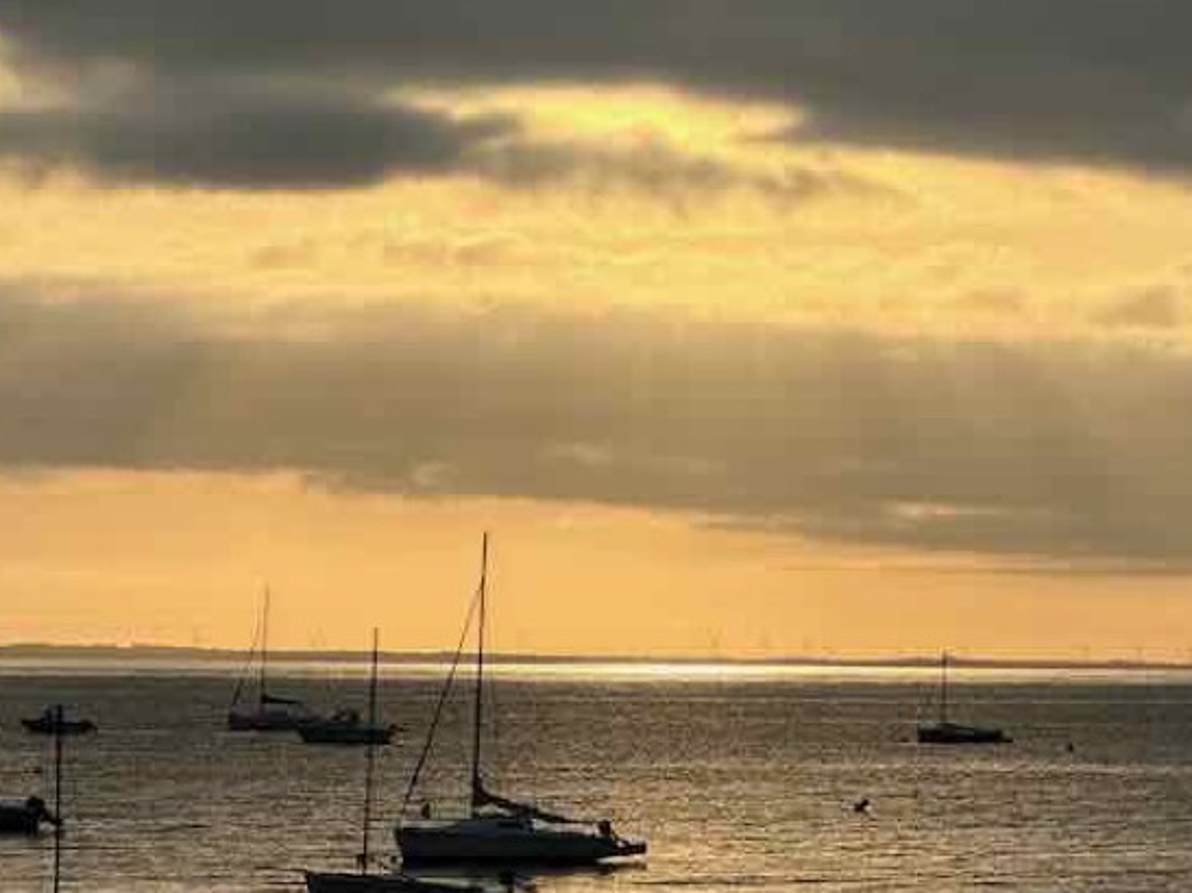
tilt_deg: +2.4
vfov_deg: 7.5
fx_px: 6782
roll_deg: -0.9
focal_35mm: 197
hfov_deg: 10.0
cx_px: 460
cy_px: 418
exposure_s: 1/1449
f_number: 2.8
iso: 32
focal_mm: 9
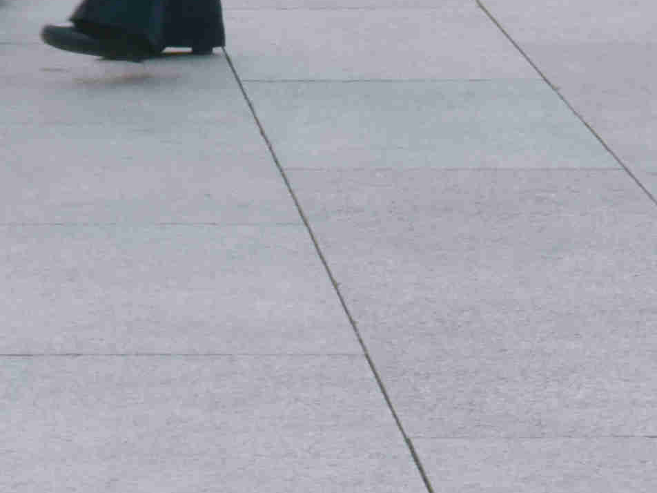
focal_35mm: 291
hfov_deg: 6.6
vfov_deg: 4.9
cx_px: -536
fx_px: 5523
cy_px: -793
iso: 1000
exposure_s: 1/160
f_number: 22
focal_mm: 48
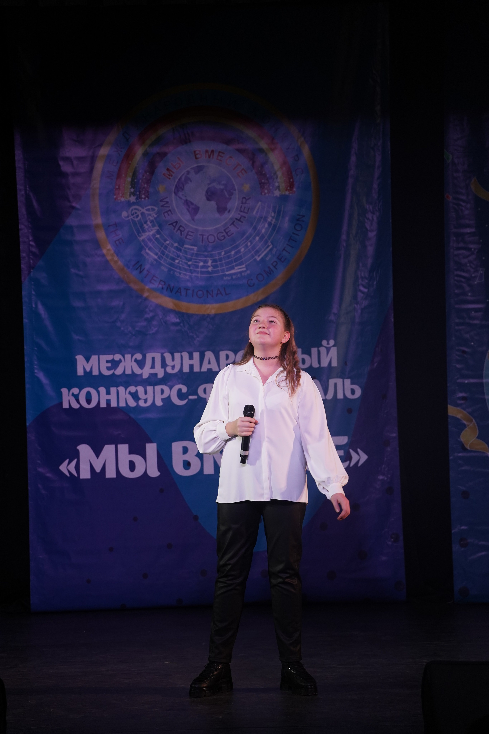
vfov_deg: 13.5
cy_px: 367
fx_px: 3097
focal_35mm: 152
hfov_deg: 9.0
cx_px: 244
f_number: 5.6
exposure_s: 1/250
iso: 1600
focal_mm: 152
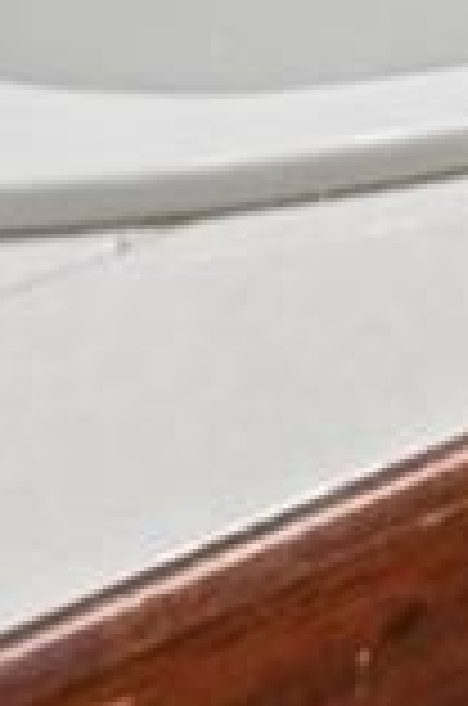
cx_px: 2444
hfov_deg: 5.9
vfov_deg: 10.5
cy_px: -1354
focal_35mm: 143
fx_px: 2801
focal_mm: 14
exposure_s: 1/10
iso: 400
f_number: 11
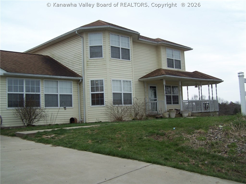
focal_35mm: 38
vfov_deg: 37.7
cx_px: 123
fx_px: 270
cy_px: 92
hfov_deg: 49.0
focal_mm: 6.3
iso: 80
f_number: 2.8
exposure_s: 1/350
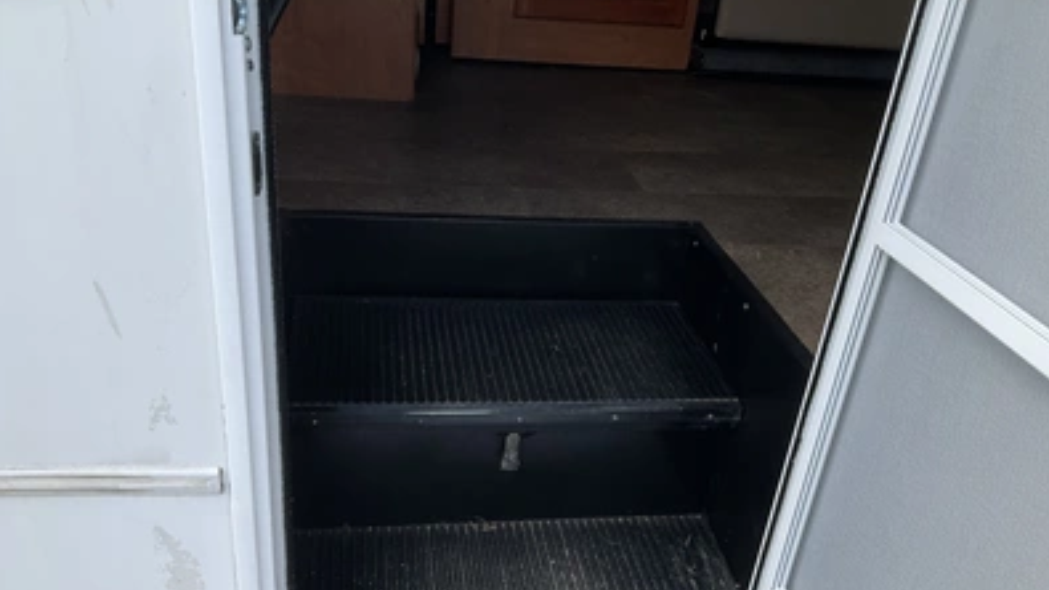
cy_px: 319
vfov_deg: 36.6
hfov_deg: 61.0
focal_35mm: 32
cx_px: 526
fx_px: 890
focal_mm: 3
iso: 25
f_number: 1.8
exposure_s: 1/514
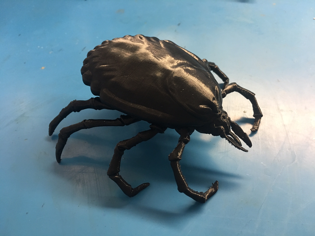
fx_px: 264
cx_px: 158
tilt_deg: -50.8
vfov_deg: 48.2
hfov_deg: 61.7
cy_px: 118
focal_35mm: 29
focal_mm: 4.15
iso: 125
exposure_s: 1/30
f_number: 2.2
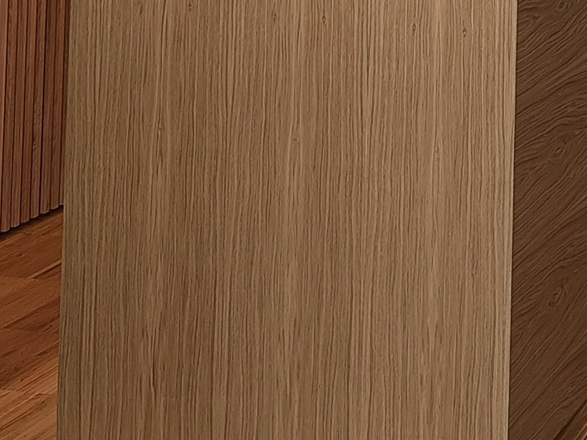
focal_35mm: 95
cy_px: -362
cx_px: 775
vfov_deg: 13.8
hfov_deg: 19.0
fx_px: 1611
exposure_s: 1/50
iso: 320
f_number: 1.69
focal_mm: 6.06
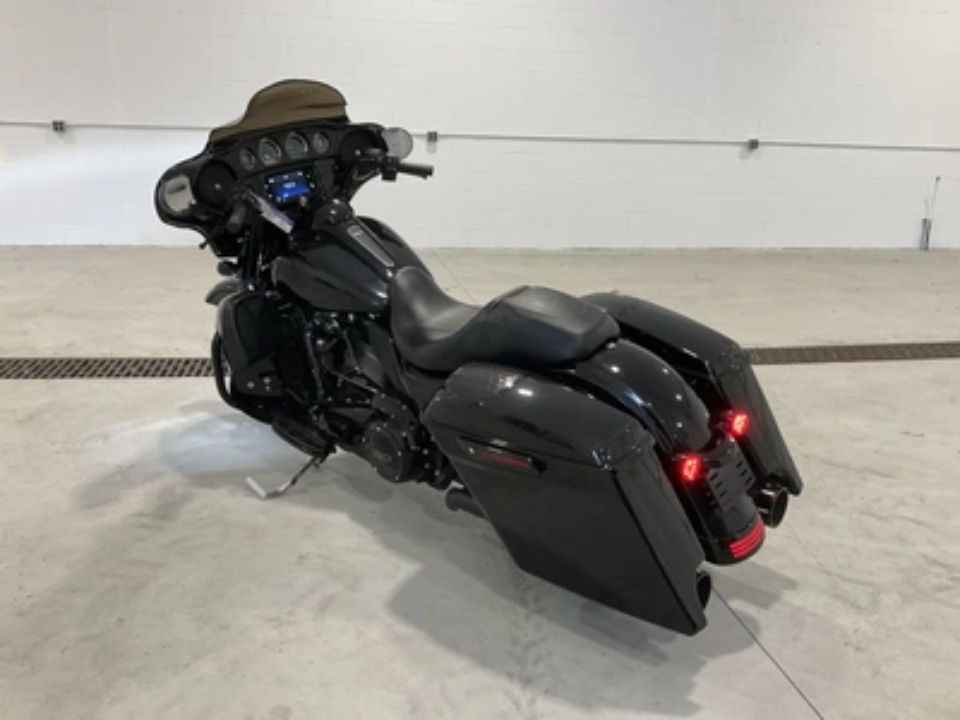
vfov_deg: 48.2
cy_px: 360
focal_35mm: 29
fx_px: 804
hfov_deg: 61.7
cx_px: 480
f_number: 1.8
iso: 64
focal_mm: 3
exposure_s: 1/98
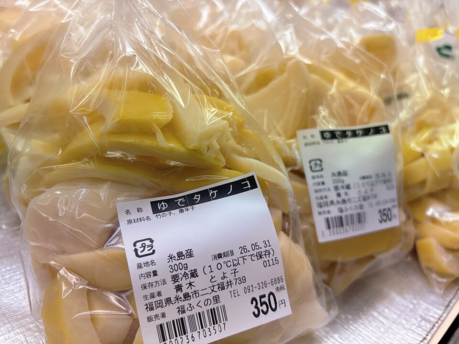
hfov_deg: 67.3
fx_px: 345
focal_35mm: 26
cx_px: 230
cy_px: 172
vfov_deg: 53.1
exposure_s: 1/120
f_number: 1.6
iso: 40
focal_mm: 5.96
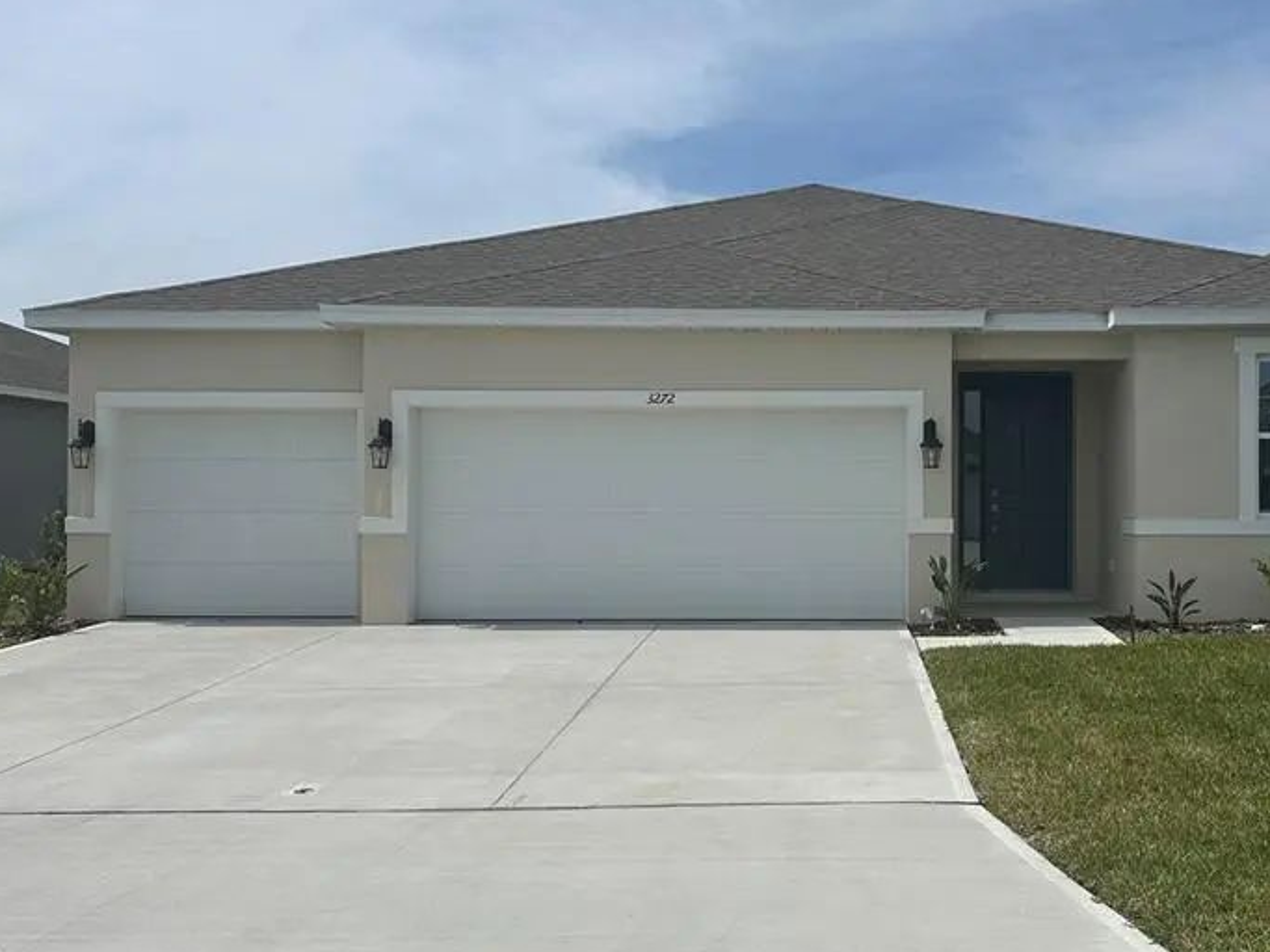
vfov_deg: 39.6
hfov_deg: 50.6
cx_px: 826
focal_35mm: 36
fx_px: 1321
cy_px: 498
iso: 80
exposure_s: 1/10753
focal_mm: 6.86
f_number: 1.78
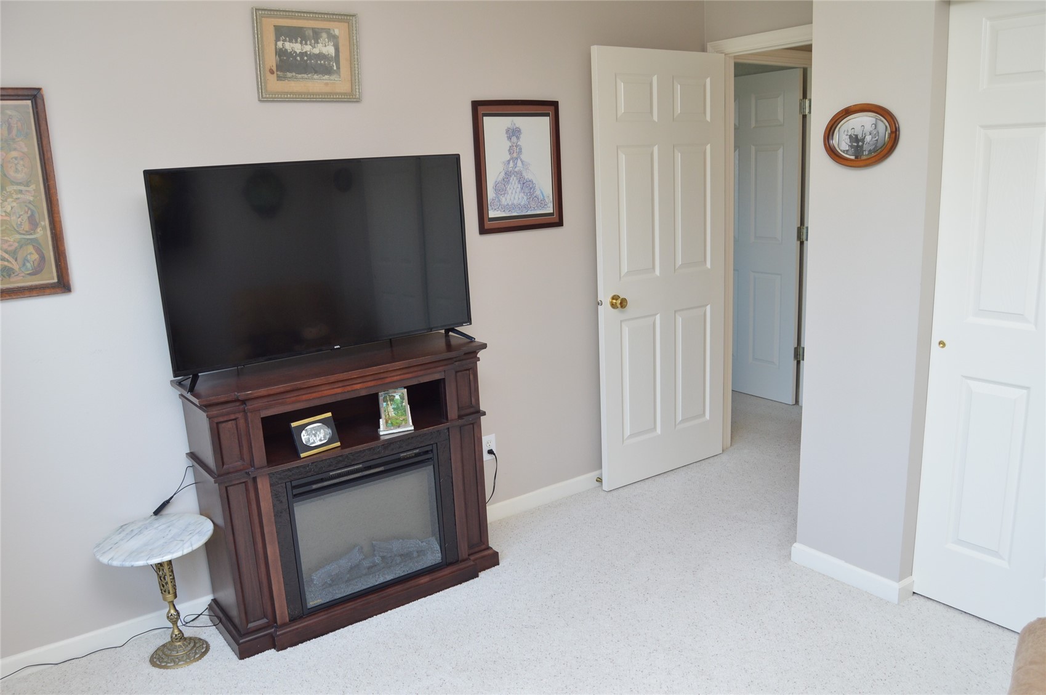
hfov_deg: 67.4
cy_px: 348
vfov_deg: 47.8
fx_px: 784
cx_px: 523
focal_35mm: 27
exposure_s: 1/100
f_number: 5
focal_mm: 18
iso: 400
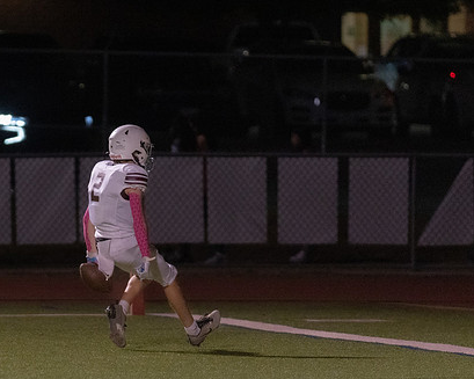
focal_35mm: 467
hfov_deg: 4.1
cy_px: 213
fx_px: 6550
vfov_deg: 3.3
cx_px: 24
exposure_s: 1/1250
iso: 6400
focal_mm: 200
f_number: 2.8
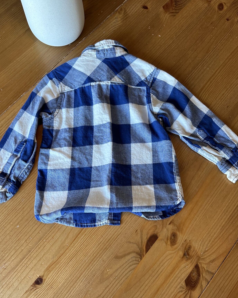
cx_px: 113
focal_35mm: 28
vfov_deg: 62.2
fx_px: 246
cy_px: 149
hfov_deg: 51.5
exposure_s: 1/60
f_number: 1.78
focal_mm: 6.86
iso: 160
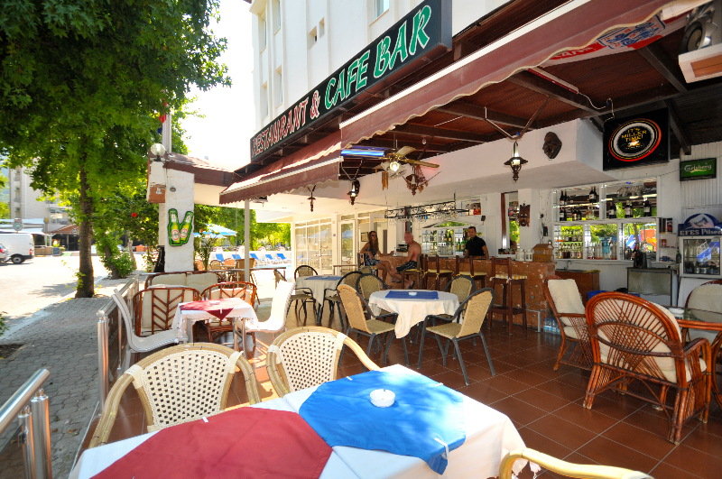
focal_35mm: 16
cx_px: 361
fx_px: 330
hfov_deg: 95.1
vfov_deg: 71.9
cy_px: 240
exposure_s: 1/250
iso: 200
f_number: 4.2
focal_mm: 11
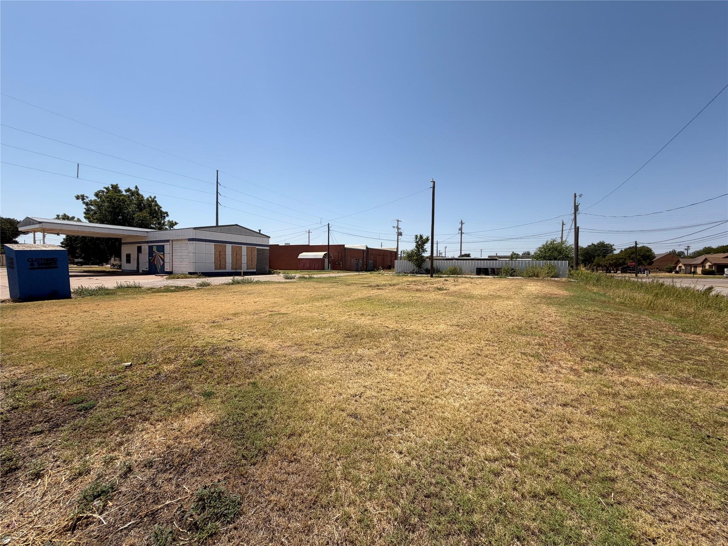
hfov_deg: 102.1
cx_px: 364
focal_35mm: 14
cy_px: 273
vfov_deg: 85.7
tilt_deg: -3.2
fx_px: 294
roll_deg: +0.2
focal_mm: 2.22
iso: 20
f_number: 2.2
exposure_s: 1/1312
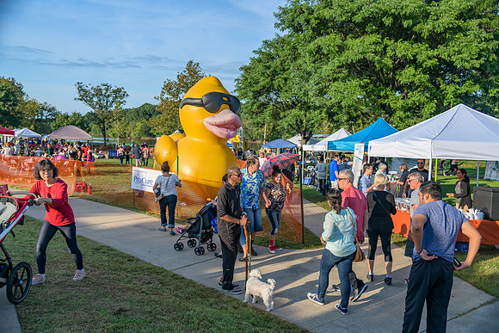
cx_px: 250
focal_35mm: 31
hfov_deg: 60.3
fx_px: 430
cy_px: 166
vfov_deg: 42.3
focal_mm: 31
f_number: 4
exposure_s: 1/200
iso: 64
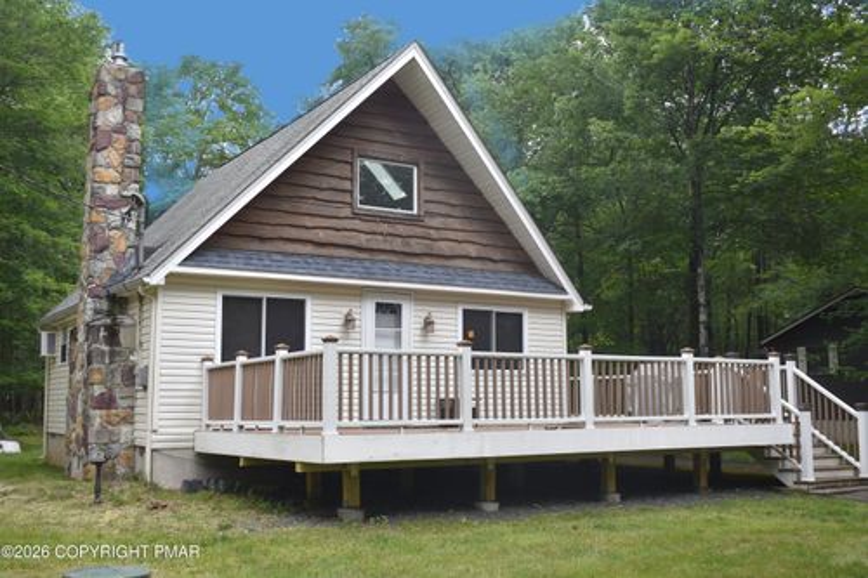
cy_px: 289
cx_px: 434
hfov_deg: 49.6
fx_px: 940
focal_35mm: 39
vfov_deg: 34.2
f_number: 5.6
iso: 220
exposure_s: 1/250
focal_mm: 26
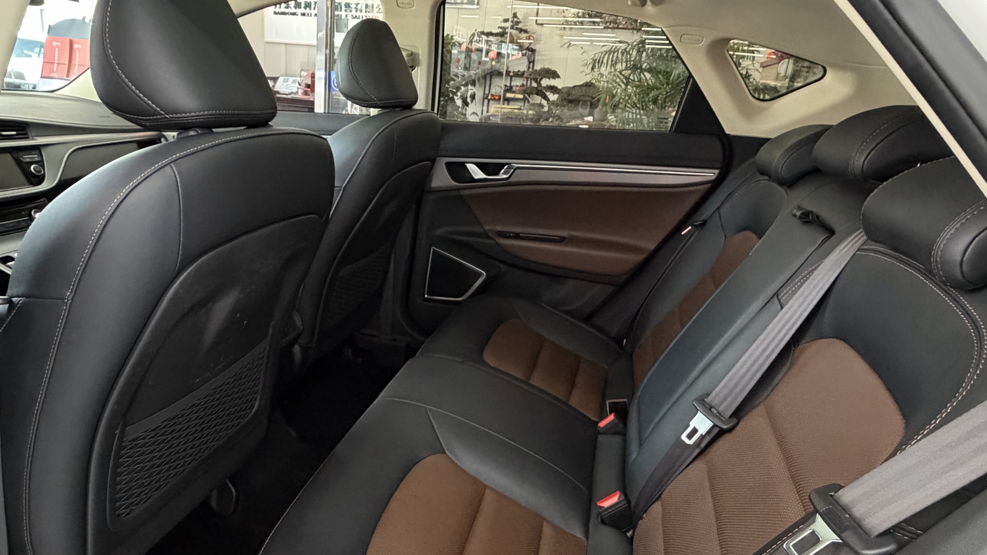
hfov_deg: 78.4
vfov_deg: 49.5
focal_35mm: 23
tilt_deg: -17.6
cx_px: 441
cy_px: 266
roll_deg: -4.3
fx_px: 602
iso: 500
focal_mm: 2.22
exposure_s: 1/50
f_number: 2.2
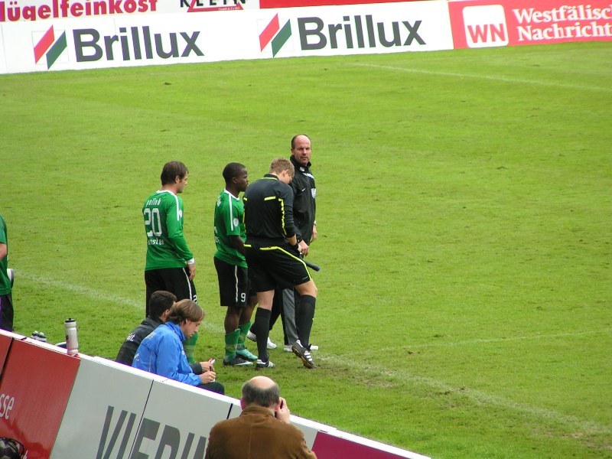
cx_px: 306
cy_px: 230
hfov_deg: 5.2
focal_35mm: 380
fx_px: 6718
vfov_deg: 3.9
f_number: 3.5
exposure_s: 1/250
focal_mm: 58
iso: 80
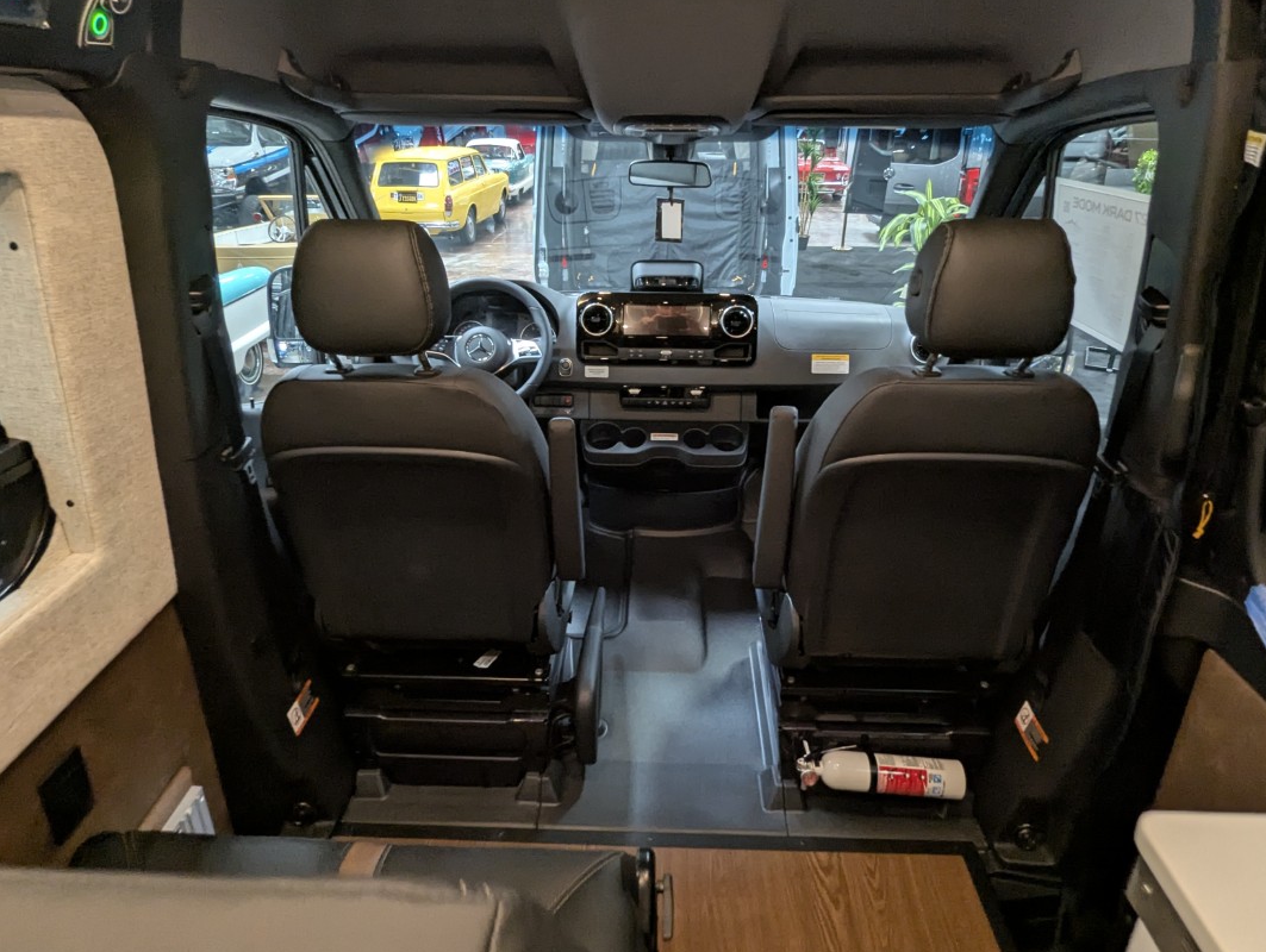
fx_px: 769
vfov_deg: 63.5
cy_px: 439
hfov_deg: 78.9
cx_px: 639
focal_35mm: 21
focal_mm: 2.35
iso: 158
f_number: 2.2
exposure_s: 1/23.4
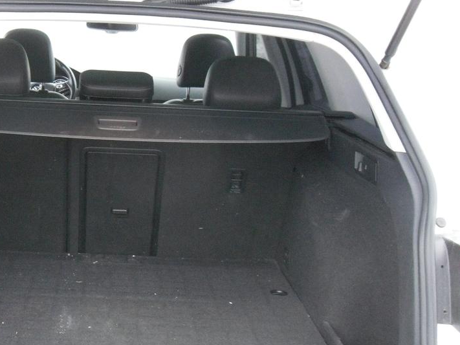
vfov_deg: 23.3
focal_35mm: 63
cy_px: 151
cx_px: 127
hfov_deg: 30.3
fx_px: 837
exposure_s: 1/20
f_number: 3.5
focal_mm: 6.3
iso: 400
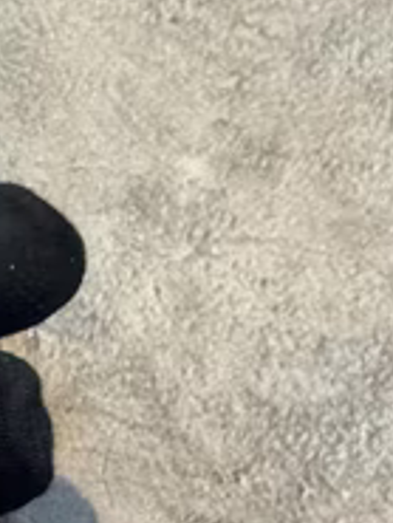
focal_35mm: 166
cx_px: -269
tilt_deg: +6.8
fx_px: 2510
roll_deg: -14.4
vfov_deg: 11.9
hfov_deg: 8.7
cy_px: 271
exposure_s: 1/50
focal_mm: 6.76
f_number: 1.78
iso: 100
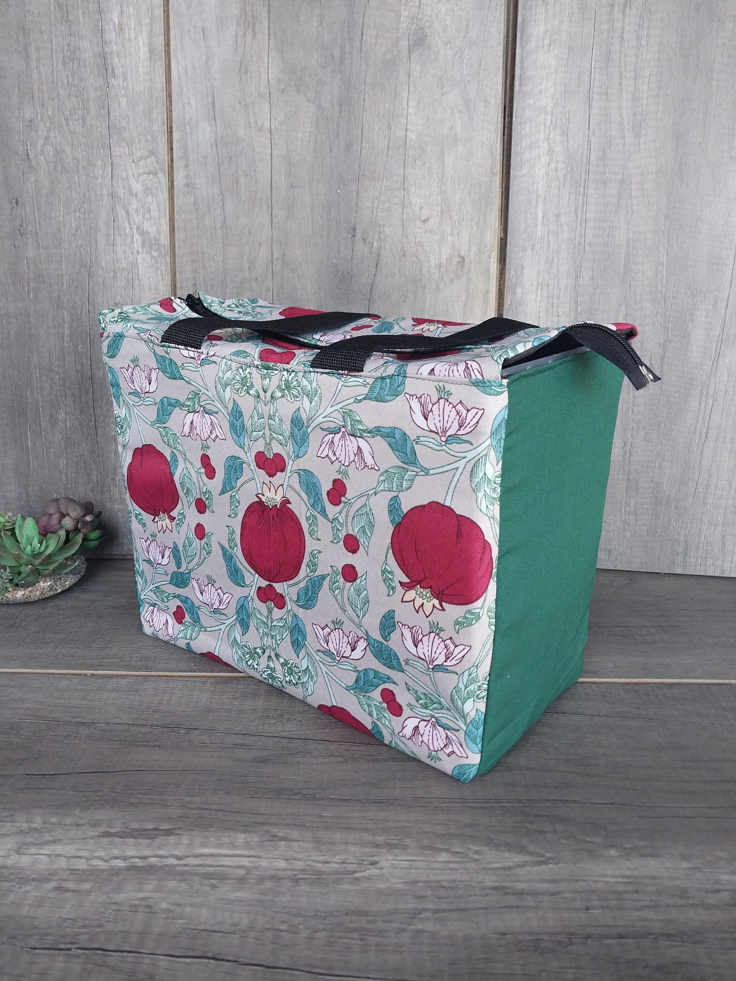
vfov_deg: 67.3
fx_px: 737
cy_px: 490
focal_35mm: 26
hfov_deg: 53.1
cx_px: 368
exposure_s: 1/50
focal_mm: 4
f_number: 1.8
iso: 64
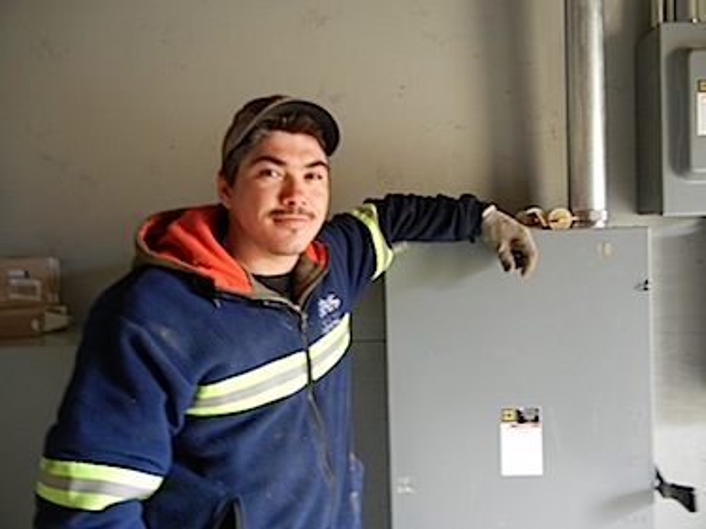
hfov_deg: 60.0
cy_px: 264
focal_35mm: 30
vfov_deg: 46.8
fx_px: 612
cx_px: 353
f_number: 3.5
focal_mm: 5.4
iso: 400
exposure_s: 1/5.3
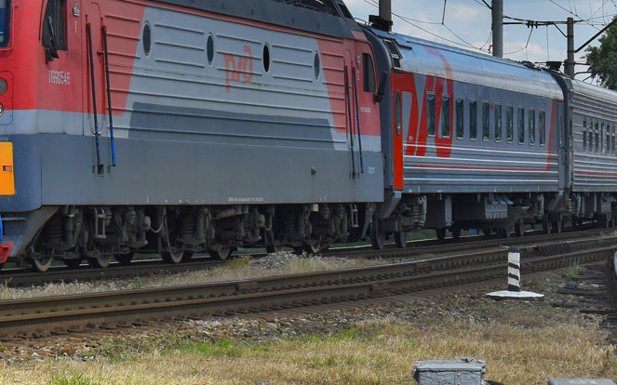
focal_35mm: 166
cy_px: -46
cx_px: 132
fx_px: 2791
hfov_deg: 12.6
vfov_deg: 7.8
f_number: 7.1
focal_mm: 48
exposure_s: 1/1000
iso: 200
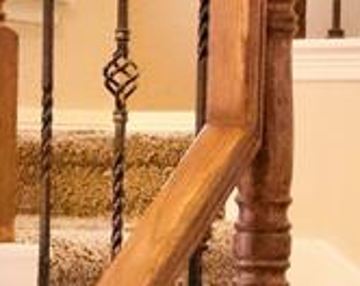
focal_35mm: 169
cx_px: -124
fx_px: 1796
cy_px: 184
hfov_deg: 11.1
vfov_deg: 9.1
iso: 2500
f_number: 3.6
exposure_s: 1/60
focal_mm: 14
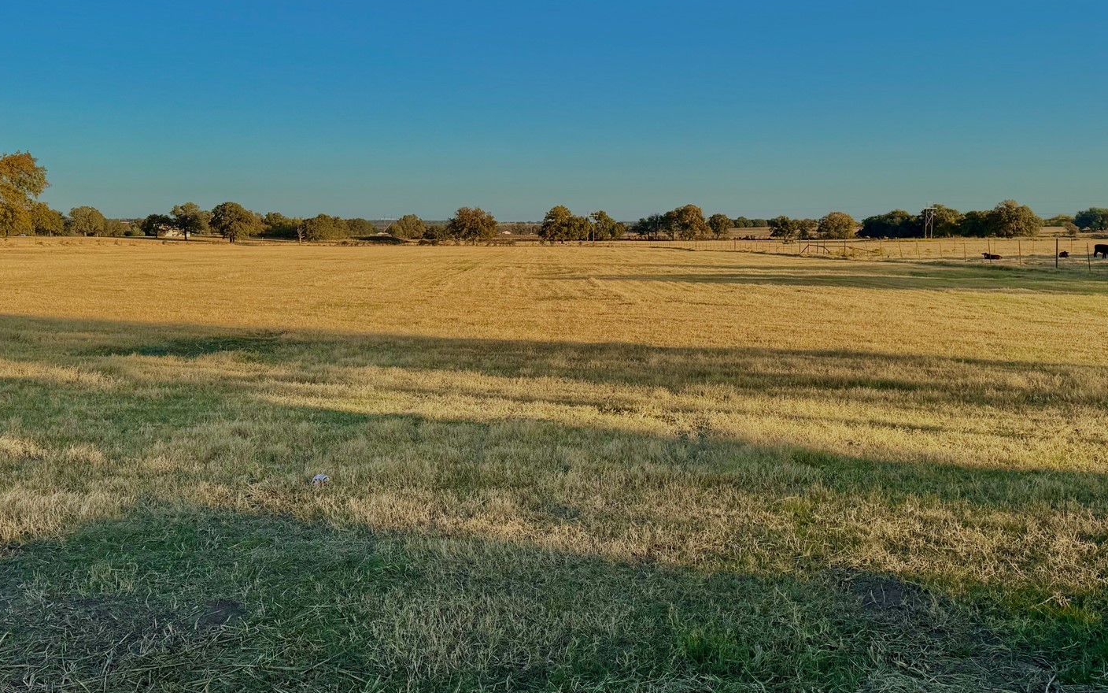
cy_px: 309
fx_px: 1117
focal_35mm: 37
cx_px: 523
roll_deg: -0.4
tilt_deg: -4.4
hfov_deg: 52.7
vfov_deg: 34.4
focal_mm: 6.76
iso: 80
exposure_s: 1/4310
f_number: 1.78
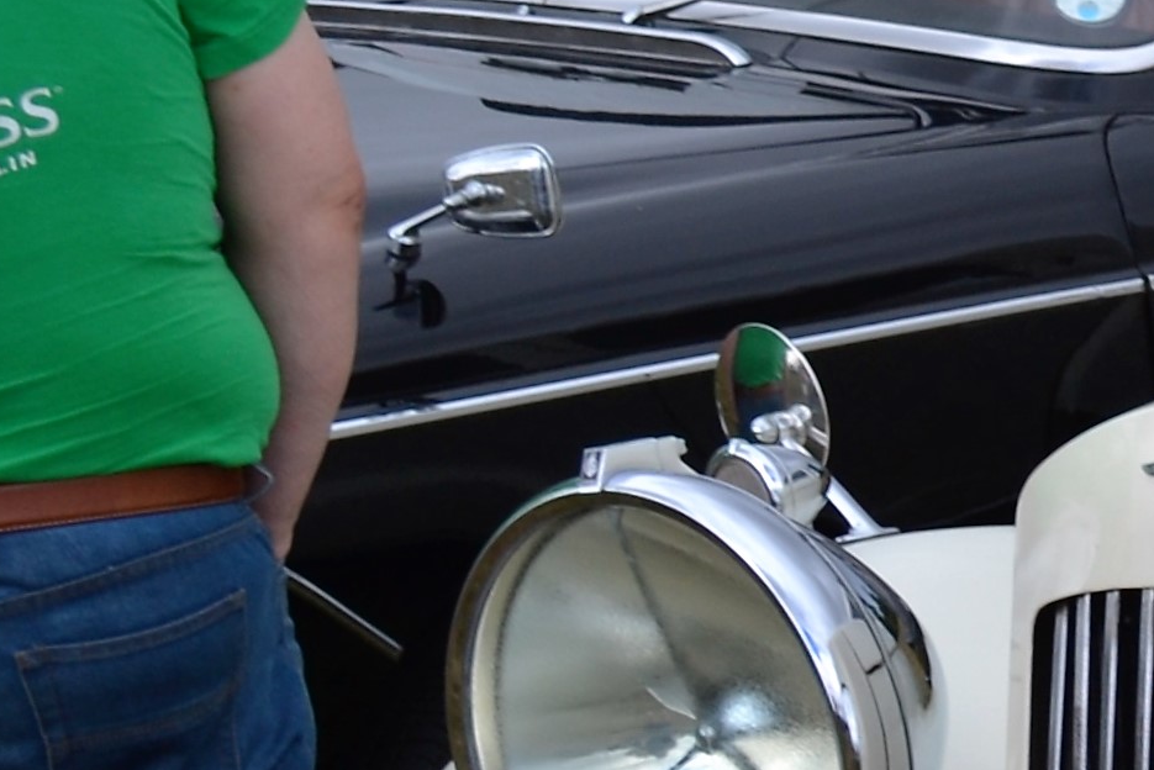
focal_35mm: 165
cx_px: 2452
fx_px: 5290
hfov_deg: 11.1
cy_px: 1078
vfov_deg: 8.2
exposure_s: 1/250
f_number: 8
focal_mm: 24
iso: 100
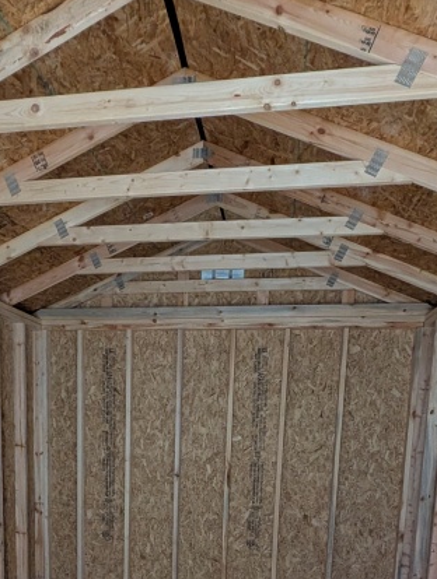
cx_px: 167
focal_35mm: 30
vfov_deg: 53.3
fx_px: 503
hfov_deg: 46.6
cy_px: 509
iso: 518
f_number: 2.2
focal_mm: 1.95
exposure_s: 1/118
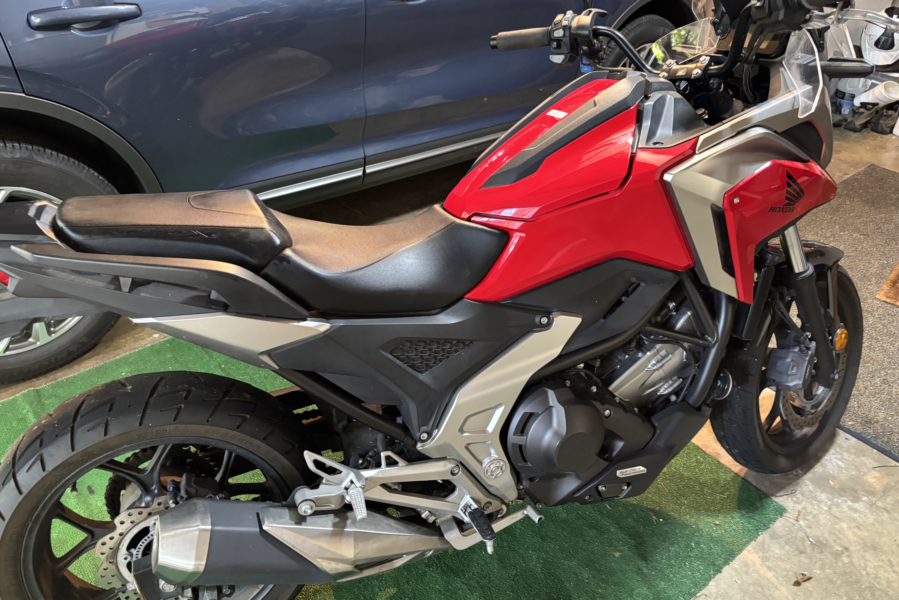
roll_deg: -3.2
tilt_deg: -33.8
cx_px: 451
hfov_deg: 65.5
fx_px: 699
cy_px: 285
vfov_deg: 46.4
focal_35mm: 28
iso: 500
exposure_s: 1/40
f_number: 1.6
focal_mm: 5.96
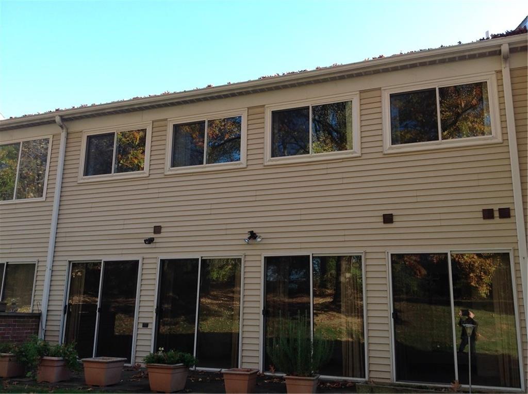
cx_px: 264
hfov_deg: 52.7
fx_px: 533
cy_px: 197
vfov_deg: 40.6
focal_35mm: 35
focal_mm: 4.28
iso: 50
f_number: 2.4
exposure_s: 1/248
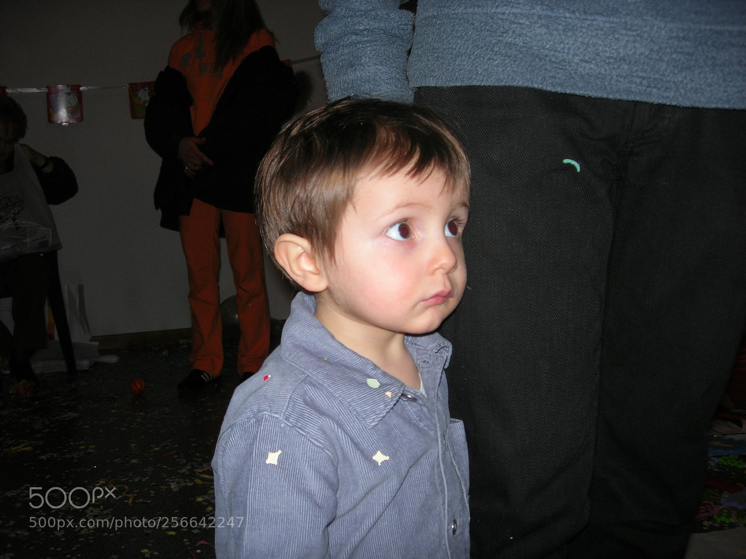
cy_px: 280
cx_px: 373
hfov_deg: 49.0
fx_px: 819
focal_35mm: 38
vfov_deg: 37.7
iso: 64
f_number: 2.8
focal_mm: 7.8
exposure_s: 1/60.1
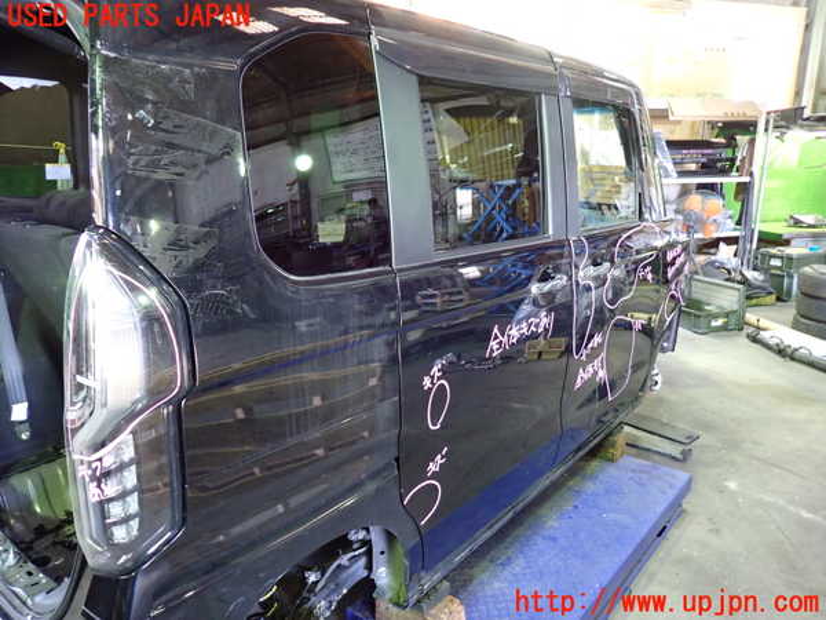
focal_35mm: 25
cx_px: 413
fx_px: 597
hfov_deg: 69.4
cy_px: 310
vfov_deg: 54.9
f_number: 2
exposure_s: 1/30
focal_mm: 4.5
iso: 800
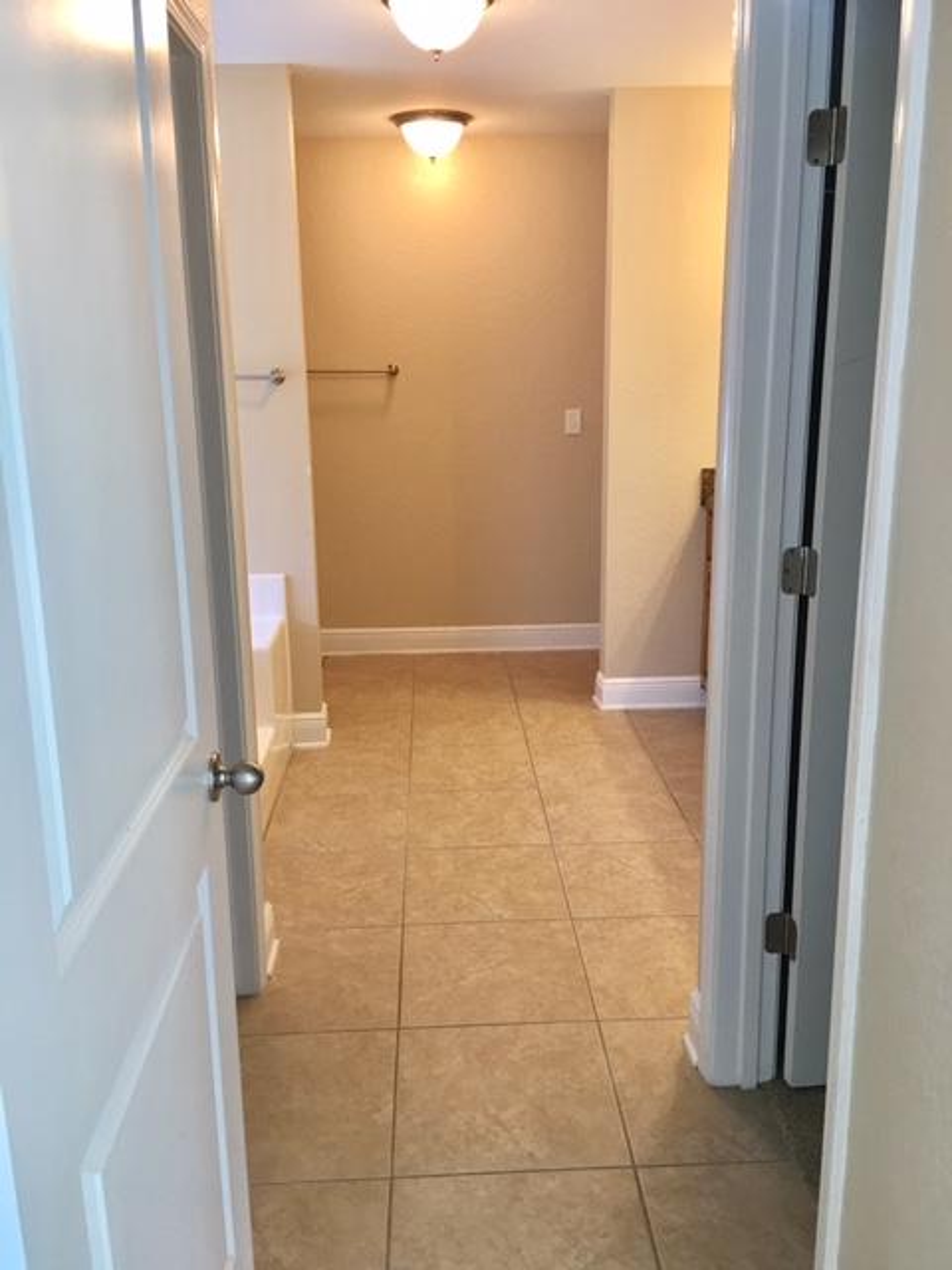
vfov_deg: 61.7
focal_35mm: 29
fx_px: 1063
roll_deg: +0.7
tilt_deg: -12.7
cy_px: 635
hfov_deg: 48.2
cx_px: 476
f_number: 2.2
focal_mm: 4.15
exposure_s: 1/15
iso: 32
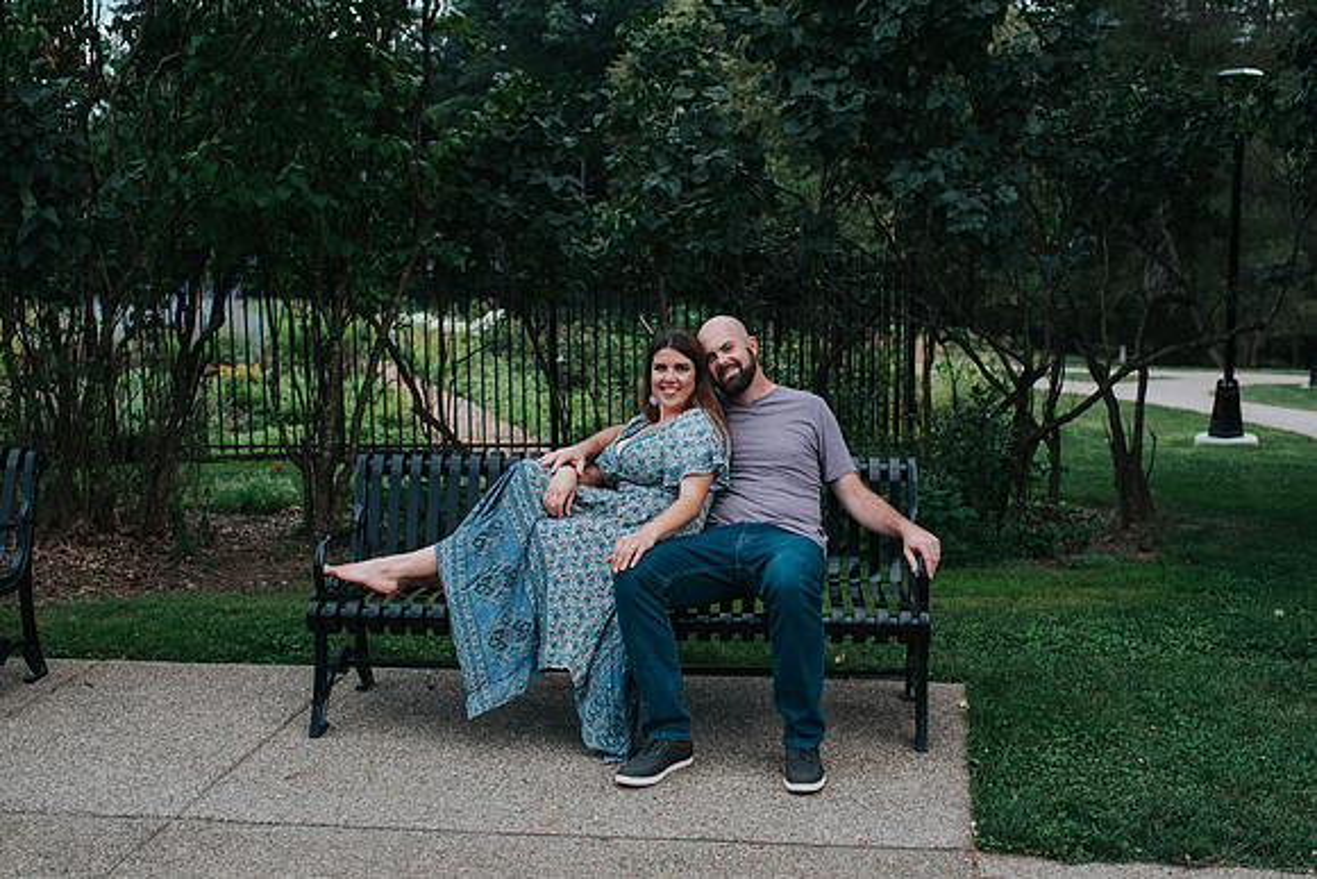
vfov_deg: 31.6
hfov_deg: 46.0
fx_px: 1551
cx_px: 701
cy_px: 439
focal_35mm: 42
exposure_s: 1/1250
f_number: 2.8
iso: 1000
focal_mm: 35
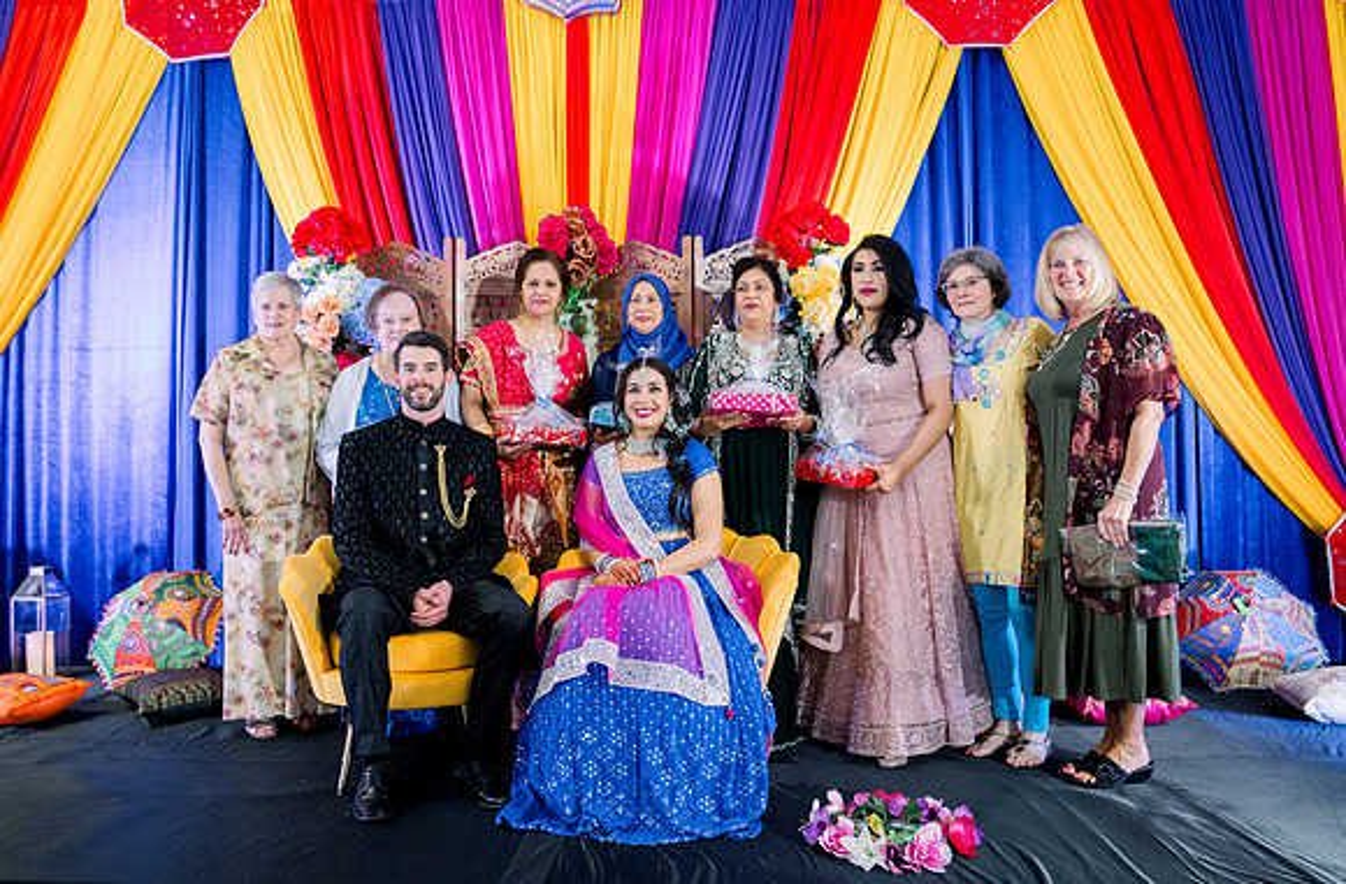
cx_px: 634
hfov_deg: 66.4
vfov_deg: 46.6
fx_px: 1027
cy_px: 441
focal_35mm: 28
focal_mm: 24
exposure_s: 1/125
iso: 1250
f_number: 2.8
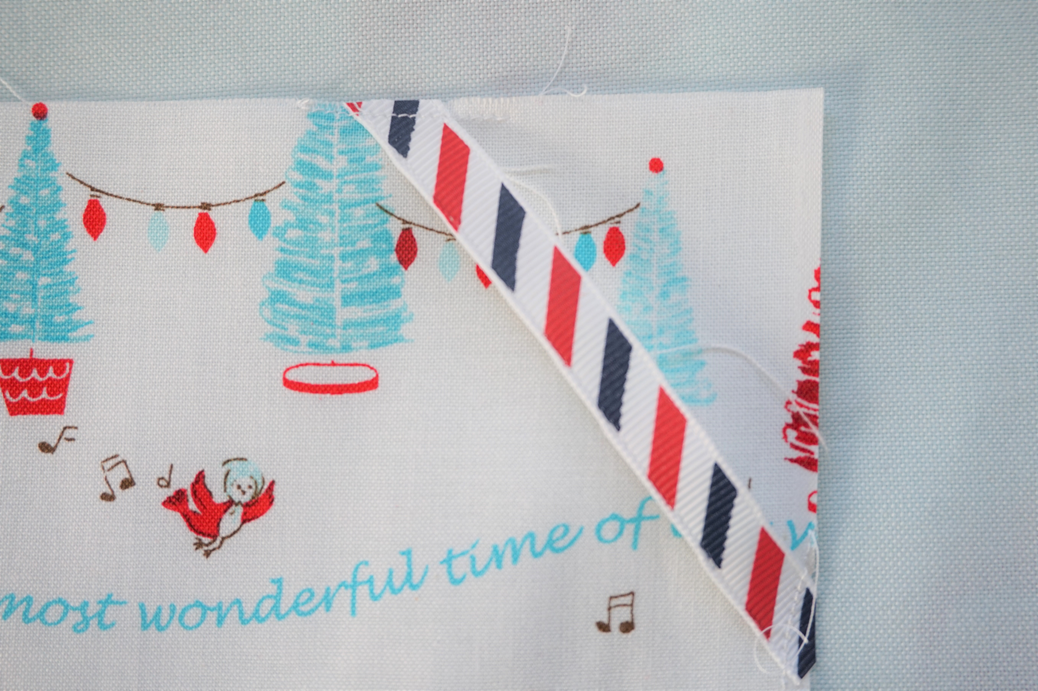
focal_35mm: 40
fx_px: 1167
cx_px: 519
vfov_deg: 33.0
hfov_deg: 47.9
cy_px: 346
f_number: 4.5
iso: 320
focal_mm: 27
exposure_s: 1/60
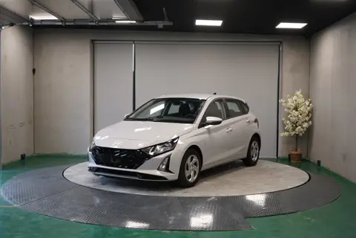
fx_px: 415
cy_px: 119
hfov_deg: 46.4
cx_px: 178
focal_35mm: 42
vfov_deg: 31.9
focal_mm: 42
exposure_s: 1/160
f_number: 4.5
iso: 1600
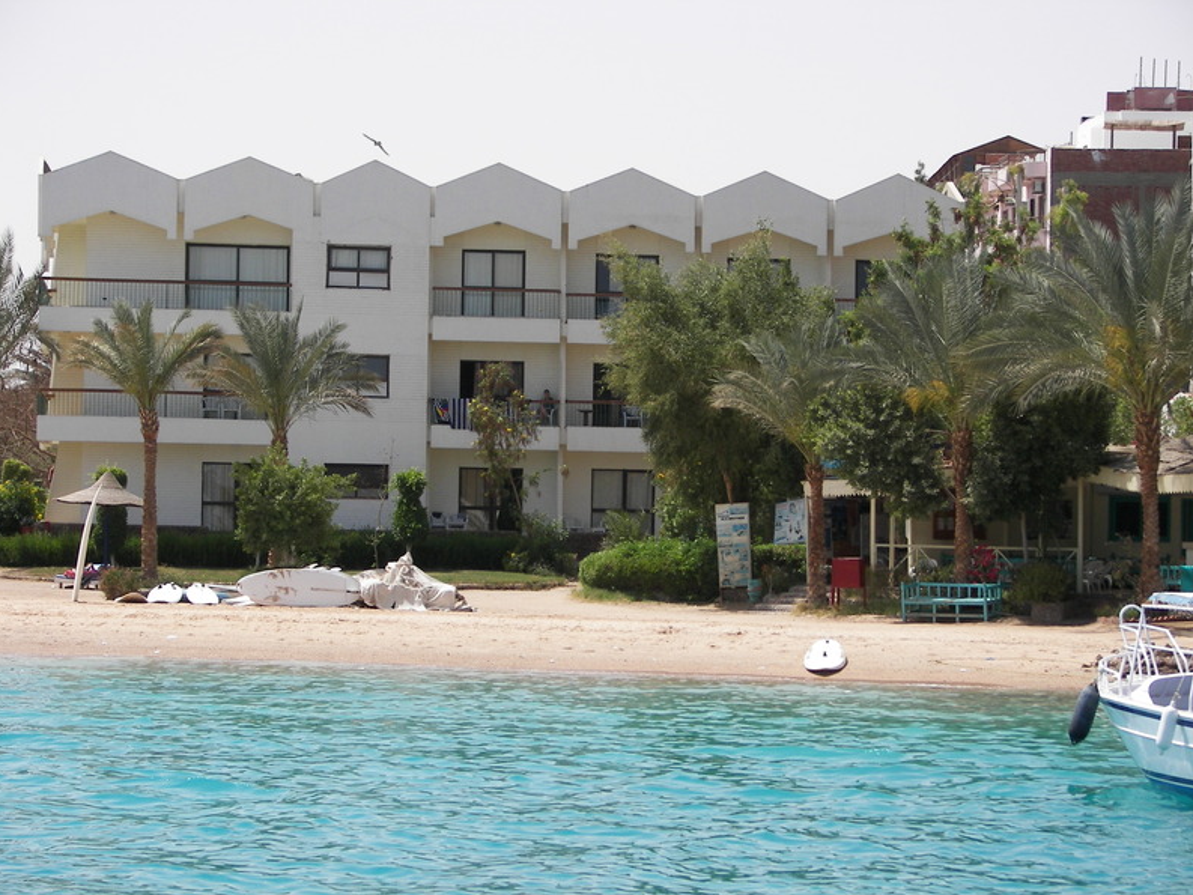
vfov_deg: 12.2
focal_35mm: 122
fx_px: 4205
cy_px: 447
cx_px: 593
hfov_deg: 16.1
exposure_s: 1/800
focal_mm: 20.1
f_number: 3.2
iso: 50
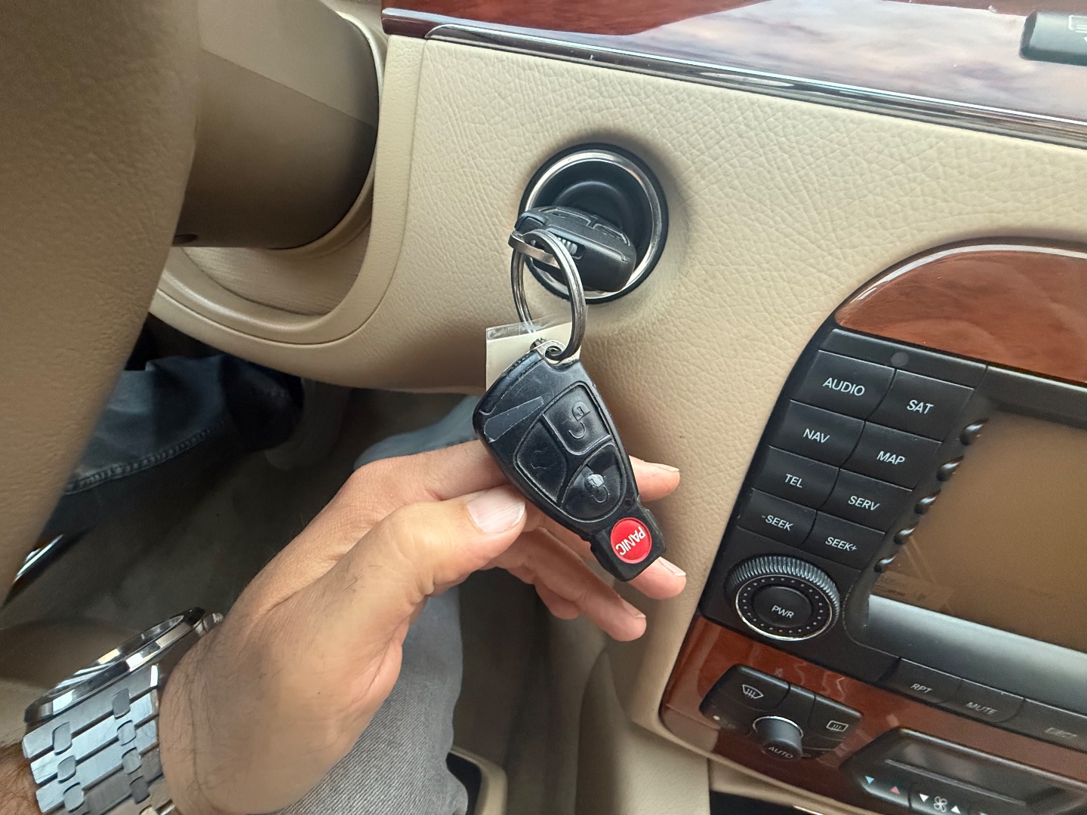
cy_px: 408
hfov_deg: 102.1
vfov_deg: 85.7
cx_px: 544
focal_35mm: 14
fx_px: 440
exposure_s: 1/50
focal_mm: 2.22
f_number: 2.2
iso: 640
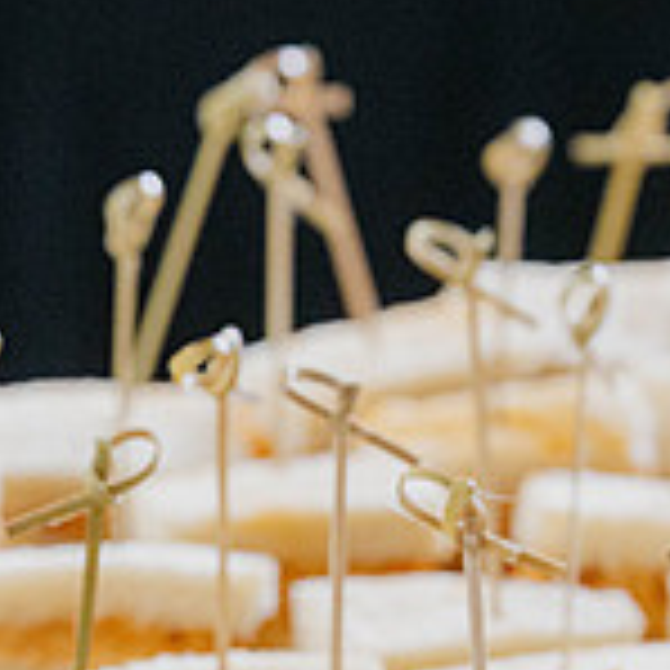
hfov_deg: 7.6
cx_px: 108
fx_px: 5058
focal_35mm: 231
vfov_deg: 7.5
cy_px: 834
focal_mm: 70
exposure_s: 1/200
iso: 1800
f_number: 4.5
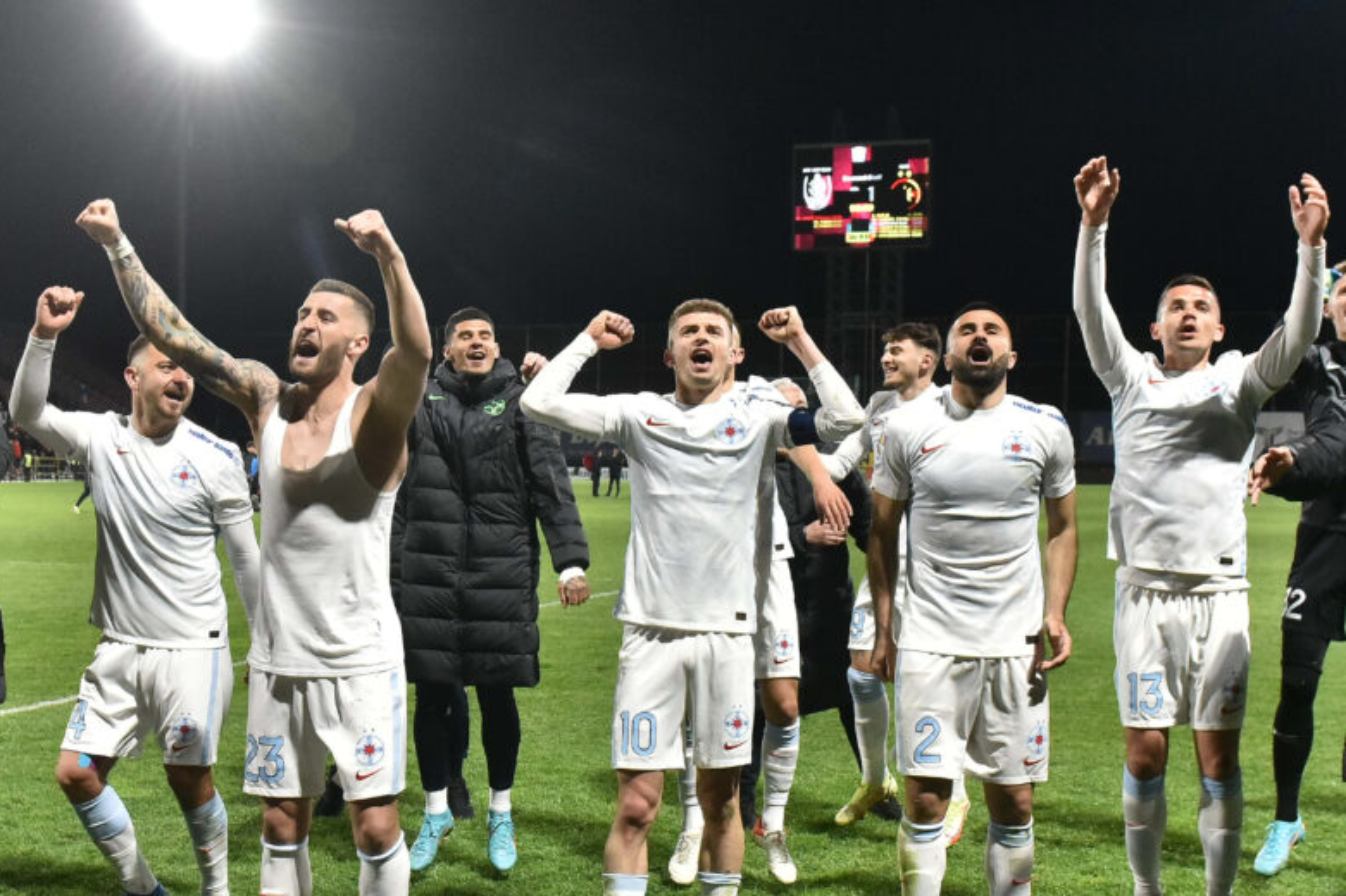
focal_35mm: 52
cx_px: 664
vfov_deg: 25.9
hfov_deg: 38.2
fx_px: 1943
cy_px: 514
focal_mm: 29
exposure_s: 1/800
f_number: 5.6
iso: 3200
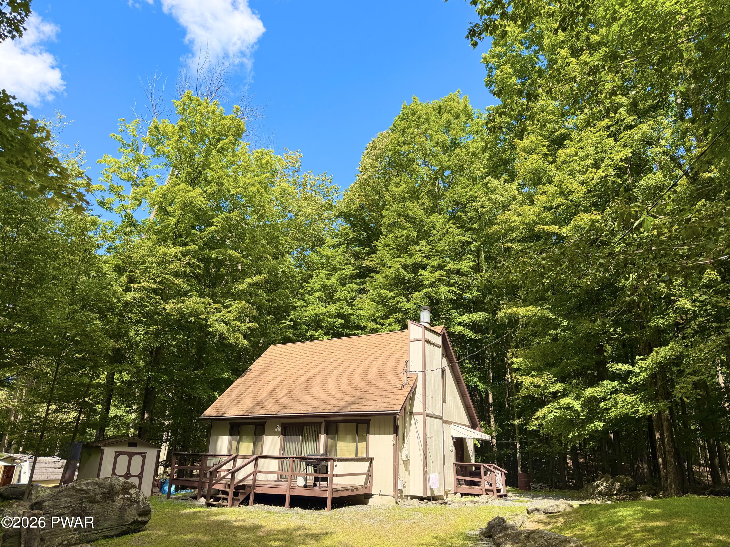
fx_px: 506
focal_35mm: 24
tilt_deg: +20.0
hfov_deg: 71.6
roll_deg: -2.3
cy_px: 274
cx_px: 365
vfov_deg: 56.8
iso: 80
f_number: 1.78
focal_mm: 6.76
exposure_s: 1/2000
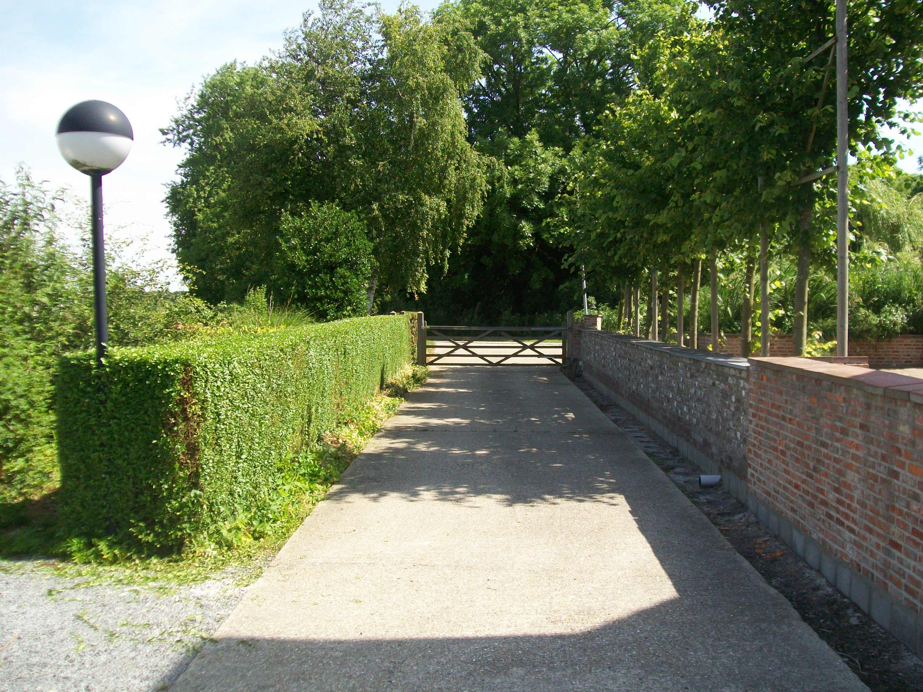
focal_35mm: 36
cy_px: 346
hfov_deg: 51.4
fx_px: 960
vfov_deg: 39.7
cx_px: 462
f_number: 2.7
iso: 64
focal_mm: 6
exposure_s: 1/500
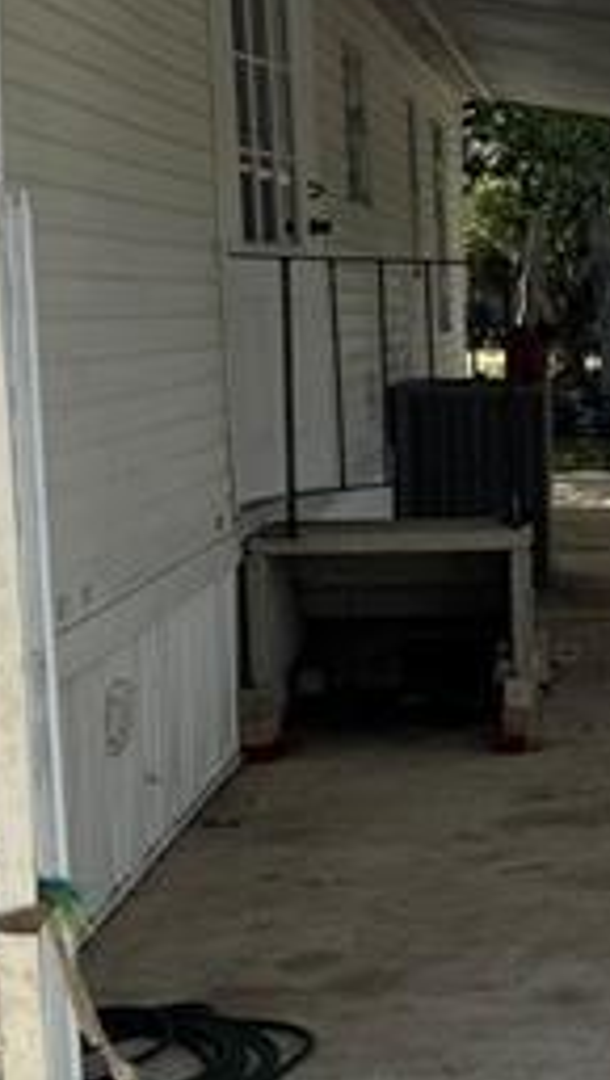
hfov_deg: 14.8
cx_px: 812
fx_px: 2238
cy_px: 555
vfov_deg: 27.2
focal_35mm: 78
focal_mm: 6.76
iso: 80
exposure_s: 1/4950
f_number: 1.78
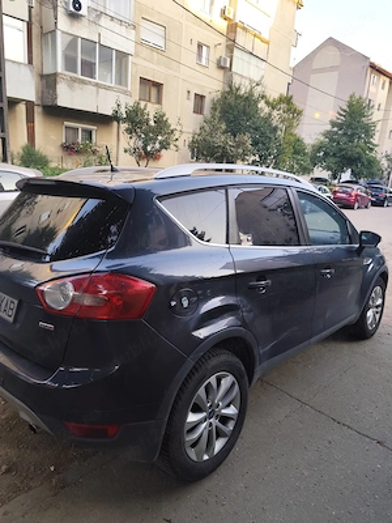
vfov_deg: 73.9
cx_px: 196
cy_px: 262
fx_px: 347
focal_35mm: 23
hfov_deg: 58.9
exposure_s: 1/120
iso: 80
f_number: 1.65
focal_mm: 6.19
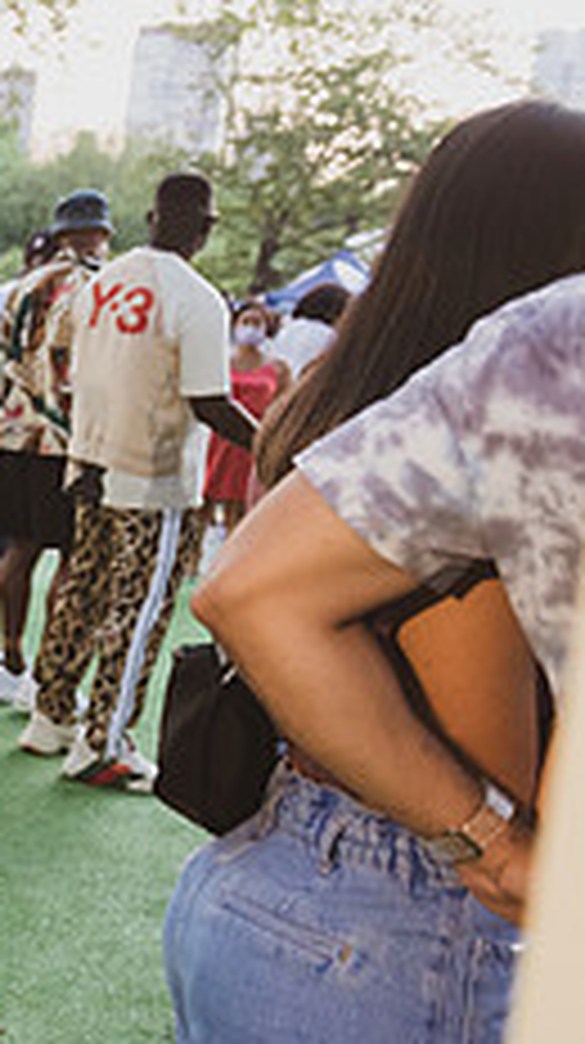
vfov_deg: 33.3
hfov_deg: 14.5
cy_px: 448
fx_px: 1742
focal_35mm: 63
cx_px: -706
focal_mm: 24
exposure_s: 1/80
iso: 2000
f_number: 3.5
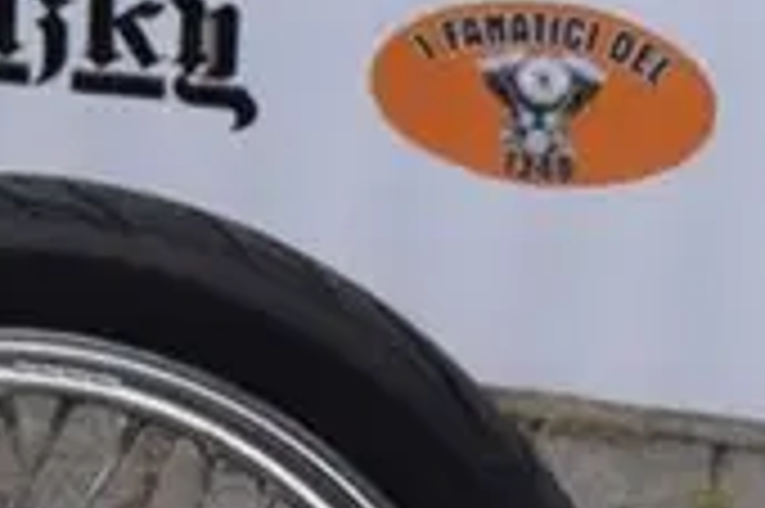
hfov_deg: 9.9
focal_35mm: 191
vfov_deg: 6.8
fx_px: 4055
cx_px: -832
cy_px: -661
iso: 200
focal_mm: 18
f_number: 9
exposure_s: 1/320
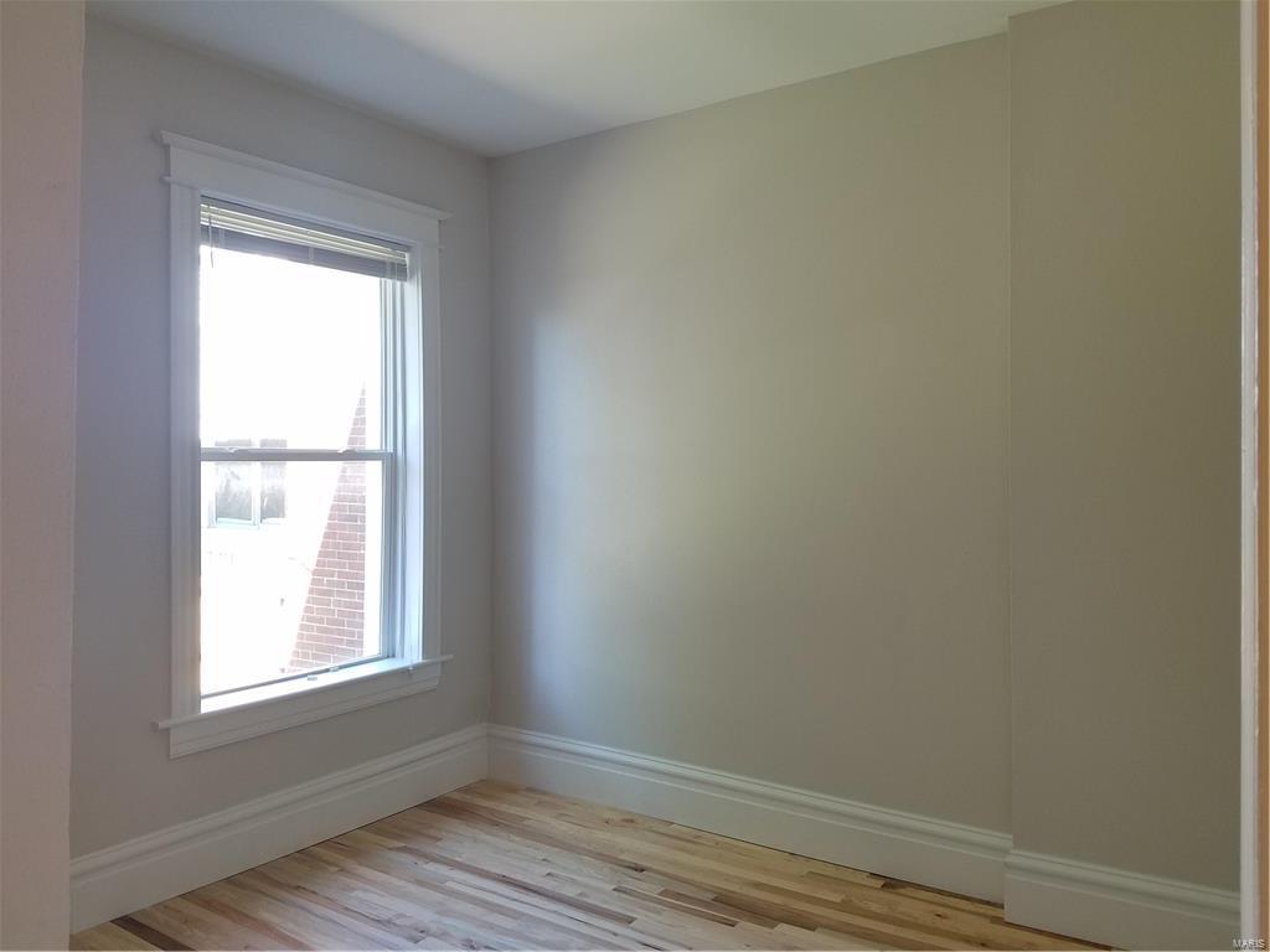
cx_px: 635
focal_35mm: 26
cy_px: 476
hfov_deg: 67.3
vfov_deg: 53.1
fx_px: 954
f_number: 1.7
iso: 64
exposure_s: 1/60
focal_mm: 4.2
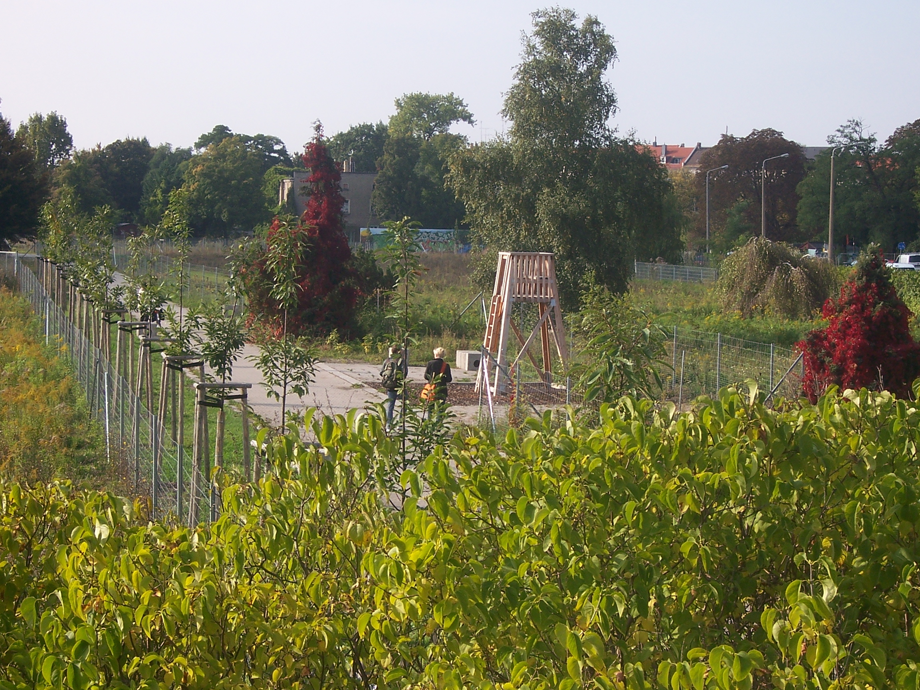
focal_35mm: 89
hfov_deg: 22.0
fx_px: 2365
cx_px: 460
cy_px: 345
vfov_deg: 16.6
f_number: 5.6
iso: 80
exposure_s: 1/250
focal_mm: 14.8
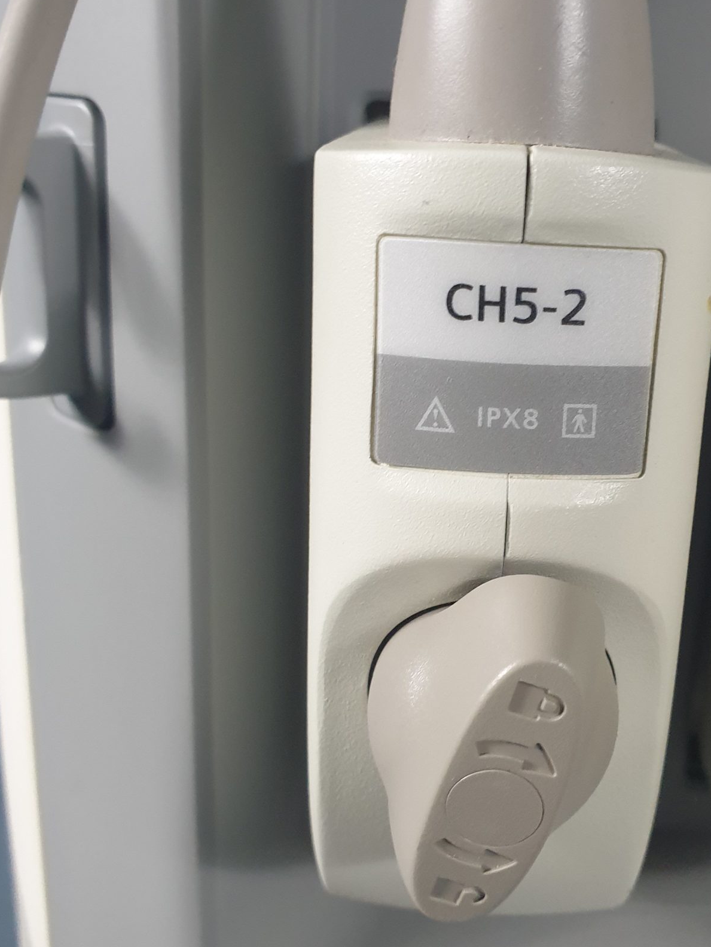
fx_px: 1150
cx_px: 495
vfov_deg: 44.8
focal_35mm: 42
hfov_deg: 33.9
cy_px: 492
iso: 250
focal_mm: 4.3
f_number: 2.4
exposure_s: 1/33
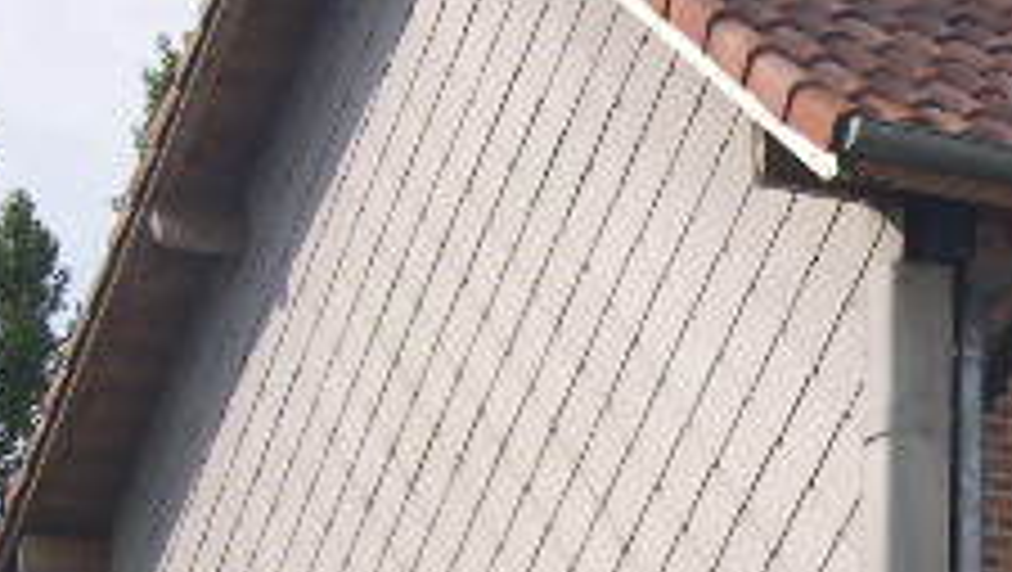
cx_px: 1372
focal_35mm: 130
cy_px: 752
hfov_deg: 15.6
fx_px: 3491
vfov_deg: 9.2
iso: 100
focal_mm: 9
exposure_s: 1/159
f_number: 8
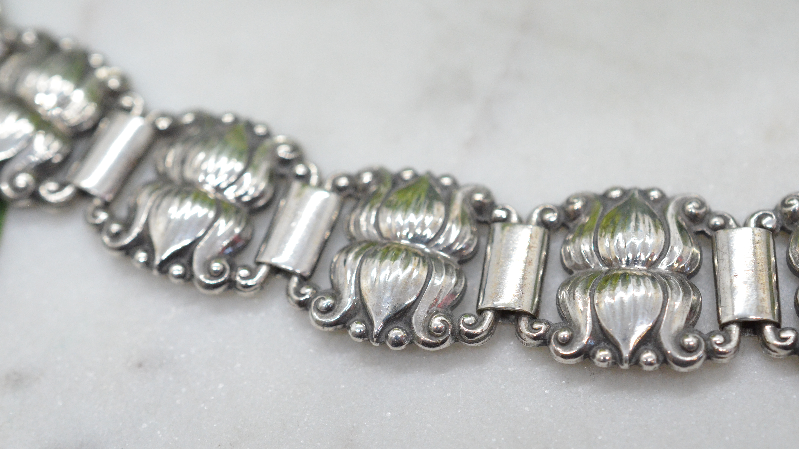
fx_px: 1335
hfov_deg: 33.3
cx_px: 400
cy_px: 242
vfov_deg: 19.1
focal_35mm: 63
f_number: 6.3
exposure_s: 1/1000
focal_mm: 40
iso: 4000
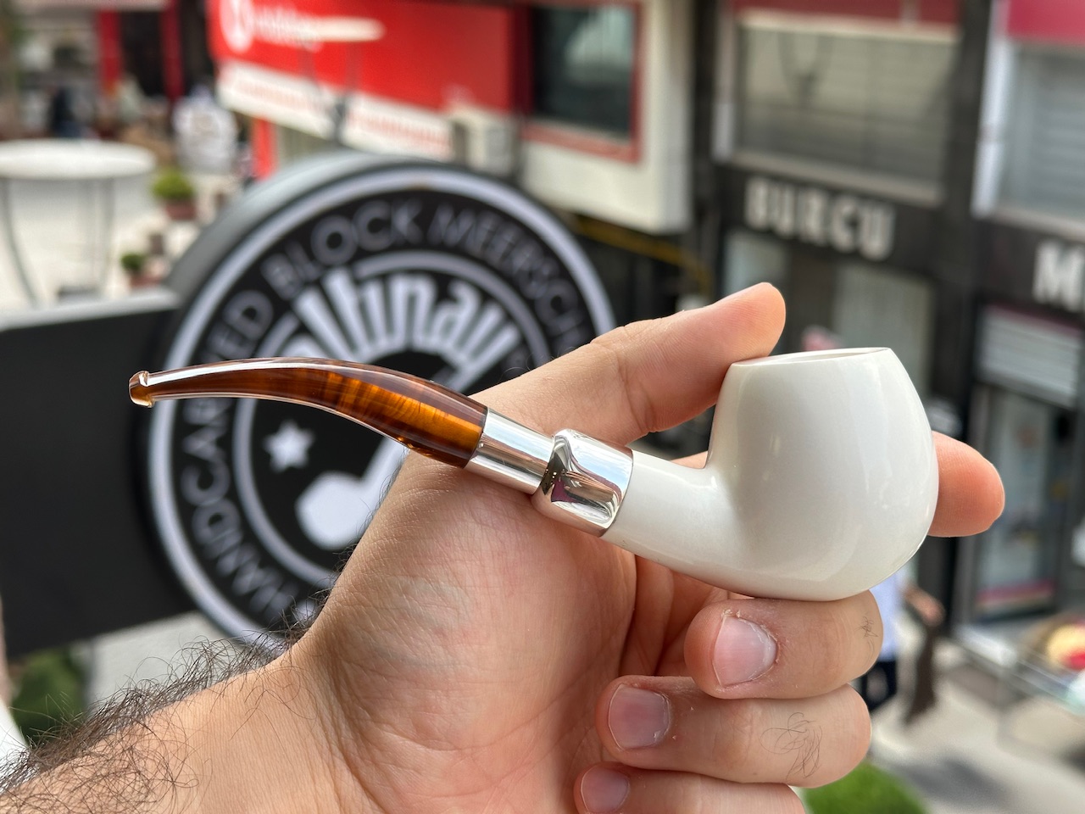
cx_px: 542
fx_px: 1505
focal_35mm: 48
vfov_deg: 30.3
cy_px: 407
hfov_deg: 39.7
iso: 64
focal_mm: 6.86
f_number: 1.78
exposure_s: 1/580
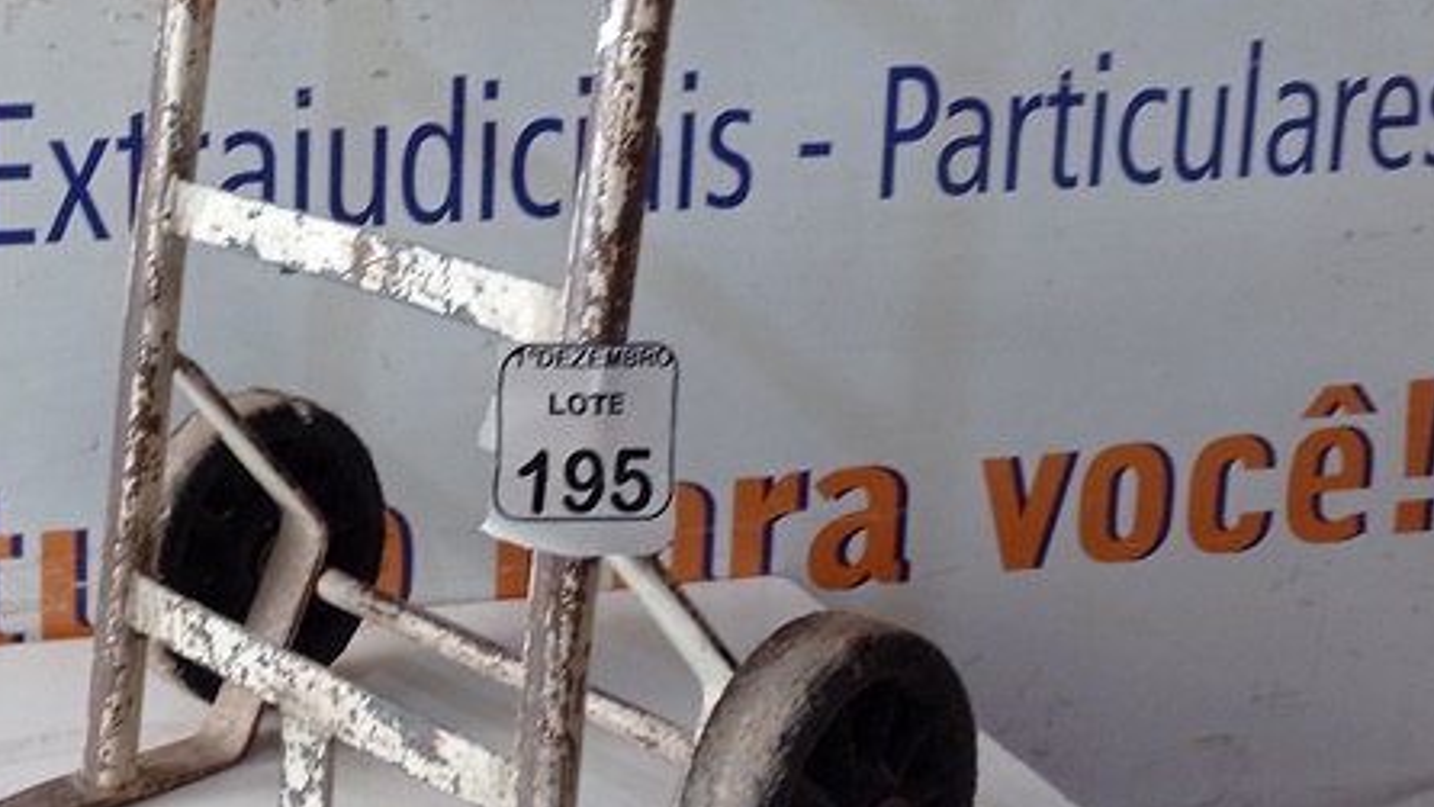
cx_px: 71
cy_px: -6
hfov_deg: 28.6
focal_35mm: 70
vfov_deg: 16.9
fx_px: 2662
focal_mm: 4.7
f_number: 1.79
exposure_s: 1/60
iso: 184
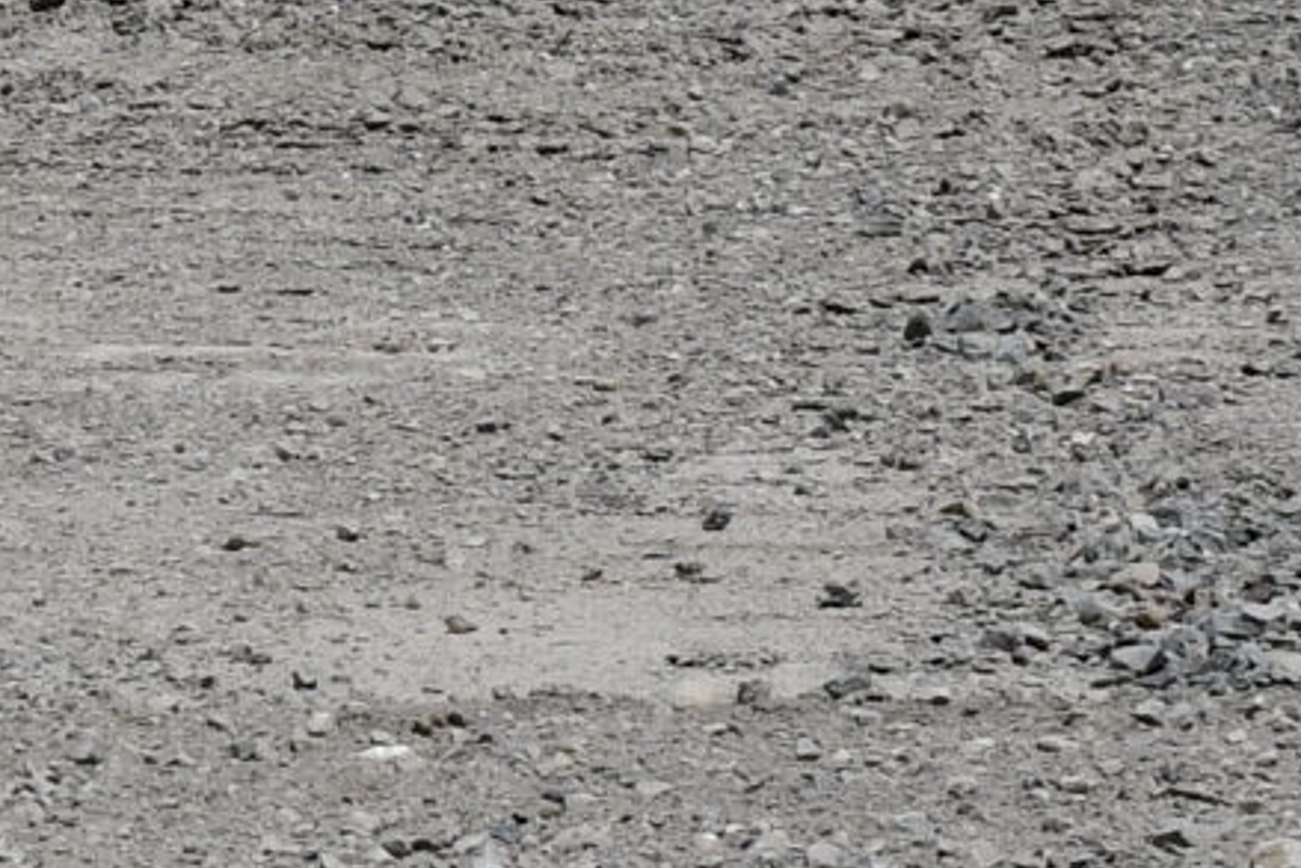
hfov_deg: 6.8
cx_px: -199
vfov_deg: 4.4
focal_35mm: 303
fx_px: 10953
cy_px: -1263
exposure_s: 1/500
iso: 110
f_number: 11
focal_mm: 35
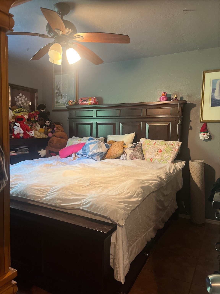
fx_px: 220
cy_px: 147
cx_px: 110
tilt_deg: -3.9
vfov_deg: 67.3
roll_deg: -1.4
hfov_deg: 53.1
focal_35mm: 26
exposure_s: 1/60
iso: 320
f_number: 1.6
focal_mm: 5.1
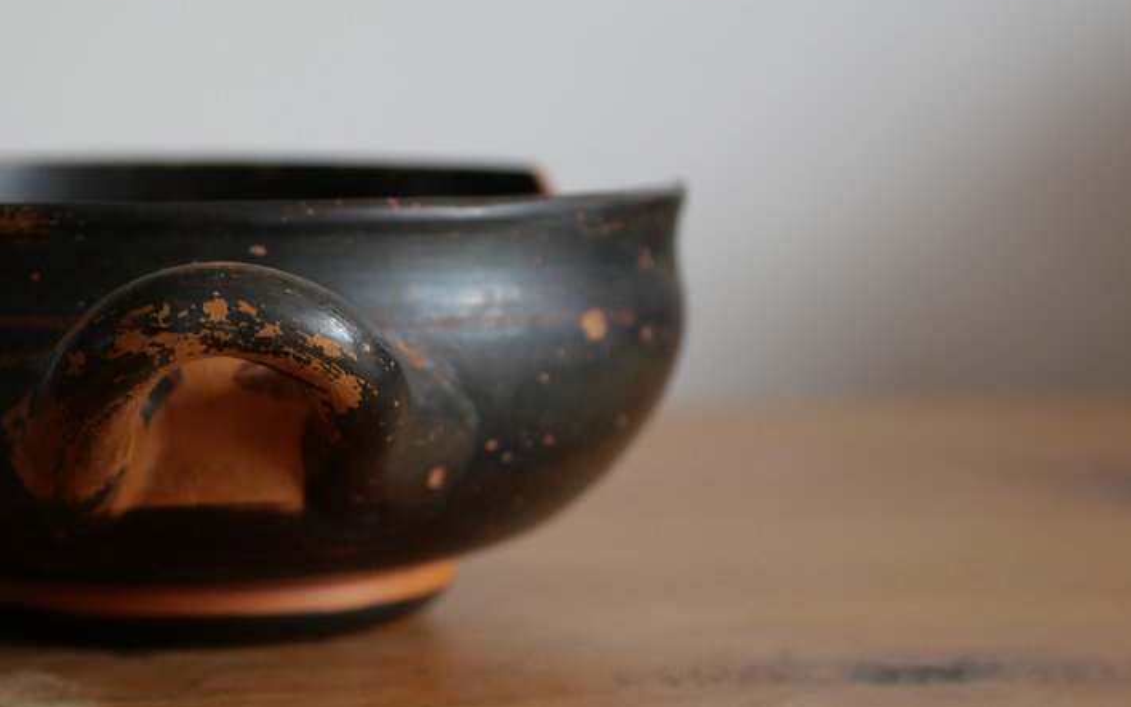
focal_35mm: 108
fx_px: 3329
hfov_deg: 19.2
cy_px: 387
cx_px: 293
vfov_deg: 12.1
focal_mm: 30
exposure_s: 1/60
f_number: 2.8
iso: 250
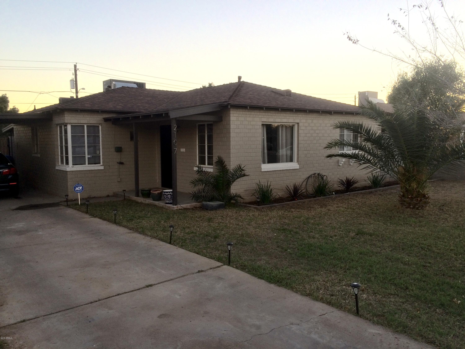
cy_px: 174
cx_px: 232
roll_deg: -0.1
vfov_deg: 48.2
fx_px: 390
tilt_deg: -2.0
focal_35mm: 29
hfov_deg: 61.7
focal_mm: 4.15
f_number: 2.2
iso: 32
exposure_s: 1/120
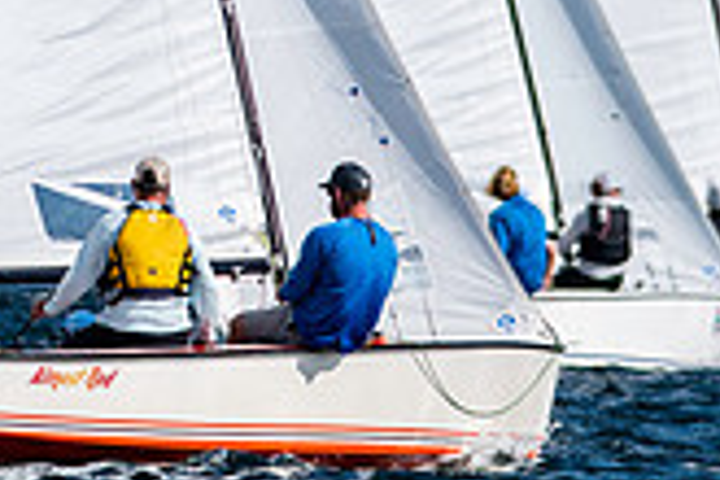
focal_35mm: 1584
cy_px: -251
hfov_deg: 1.3
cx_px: 4
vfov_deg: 0.9
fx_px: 31678
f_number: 5
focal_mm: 300
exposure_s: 1/5000
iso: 200
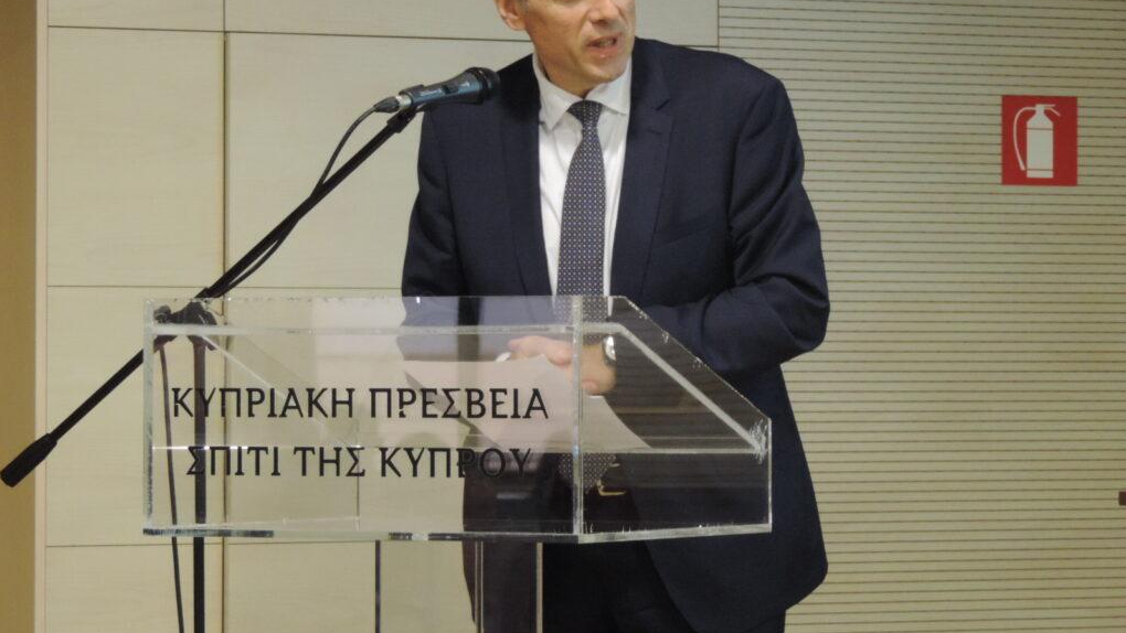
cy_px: 248
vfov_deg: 6.5
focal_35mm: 186
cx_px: 564
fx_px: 5554
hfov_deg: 11.6
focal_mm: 30.3
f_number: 4.5
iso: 800
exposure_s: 1/20
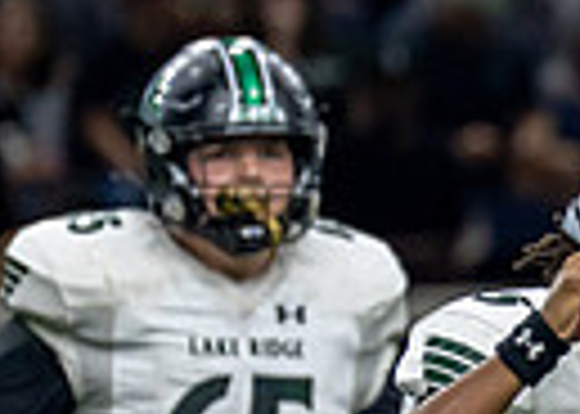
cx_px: 950
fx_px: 23560
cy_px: 569
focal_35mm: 1431
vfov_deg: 1.0
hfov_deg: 1.4
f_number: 2.8
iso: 1600
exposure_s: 1/1000
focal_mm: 200
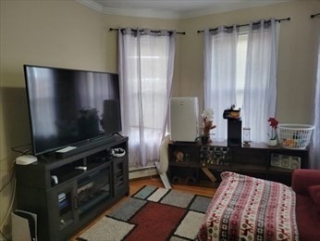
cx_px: 160
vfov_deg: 53.1
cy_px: 120
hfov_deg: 67.3
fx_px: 241
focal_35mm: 26
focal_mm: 5.4
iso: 320
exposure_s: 1/120
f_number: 1.8
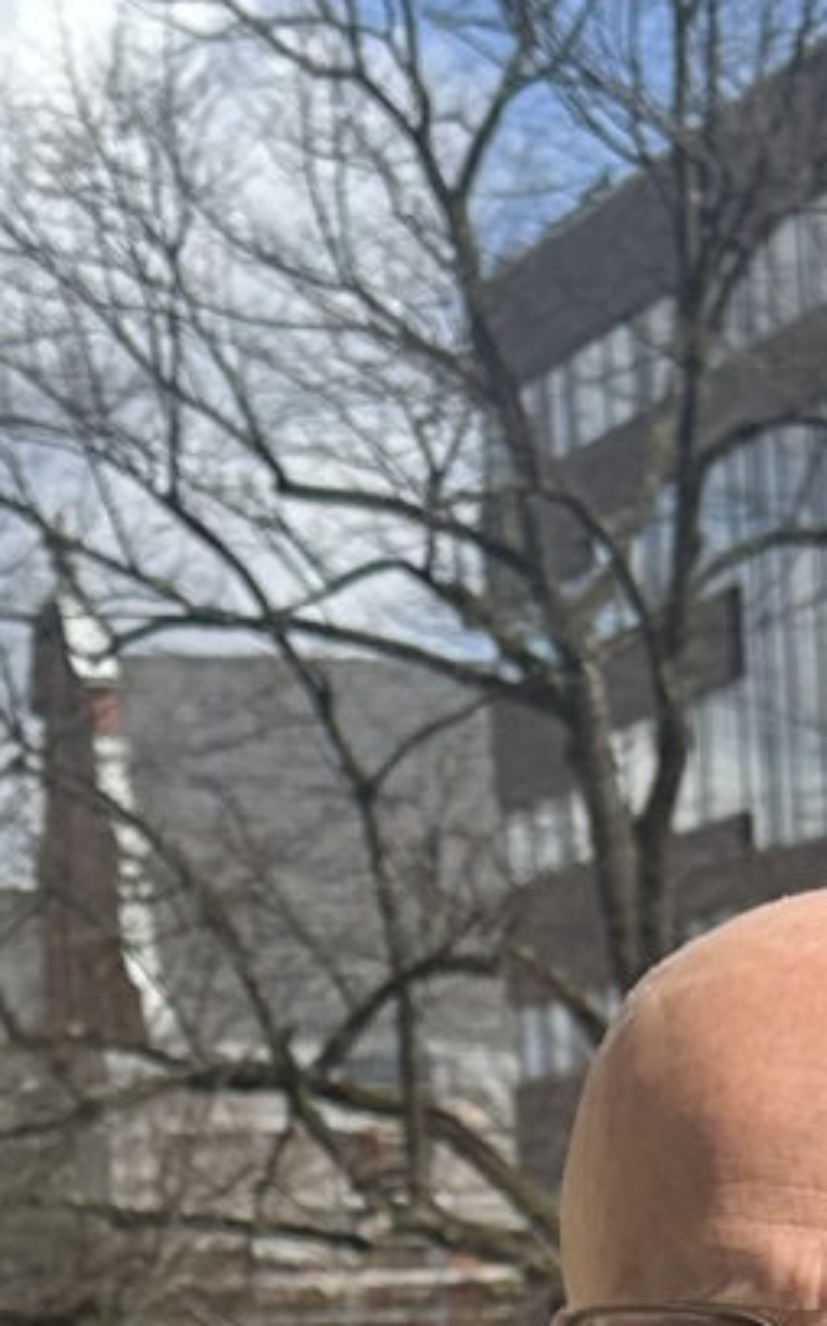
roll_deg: +1.3
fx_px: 5776
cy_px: 2404
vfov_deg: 12.0
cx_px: 1185
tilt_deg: -8.8
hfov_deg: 8.0
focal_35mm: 160
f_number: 1.78
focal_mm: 6.86
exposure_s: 1/3356
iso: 80
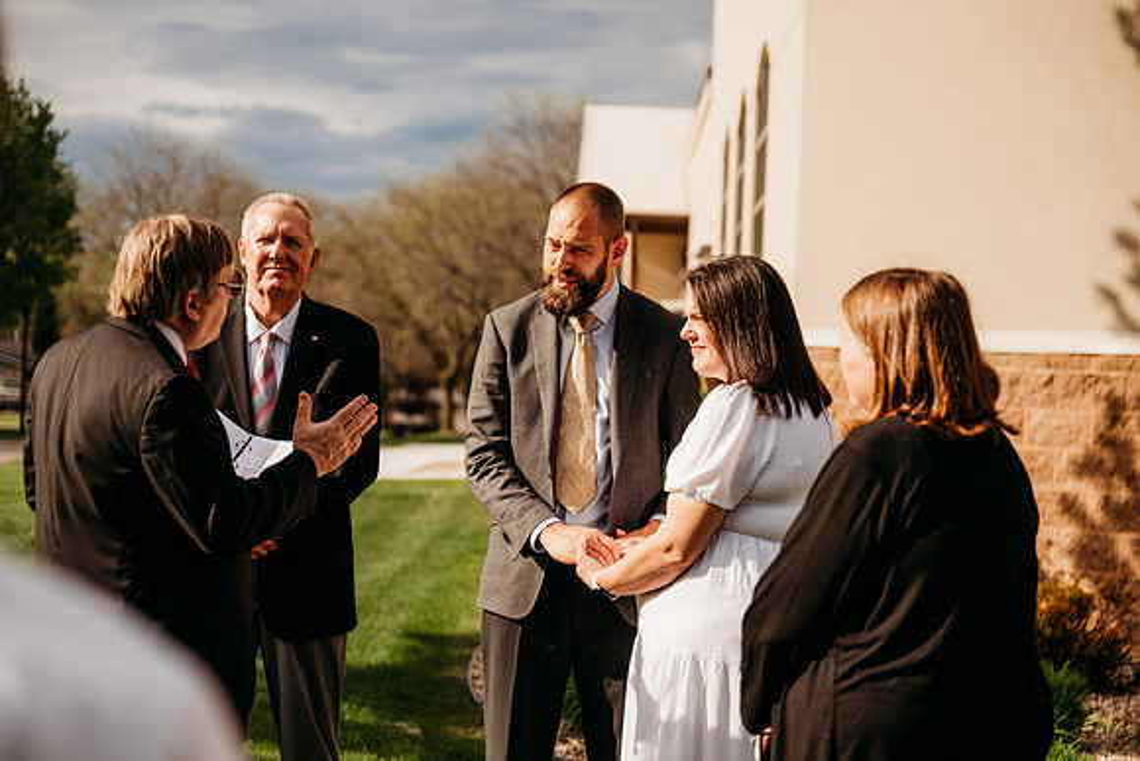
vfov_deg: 19.5
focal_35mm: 70
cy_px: 380
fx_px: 2217
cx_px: 570
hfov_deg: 28.8
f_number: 2.8
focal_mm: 70
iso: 125
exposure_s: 1/4000
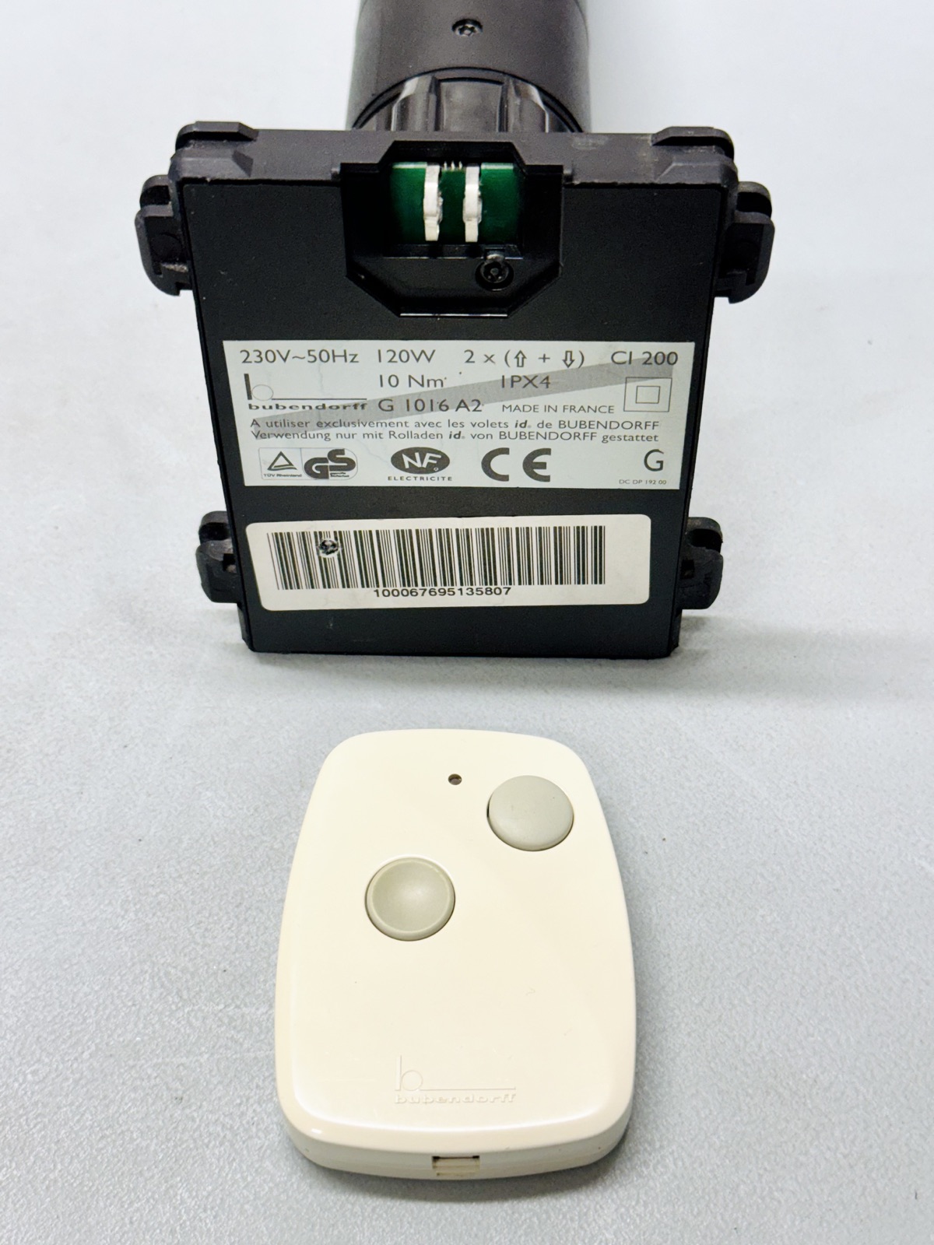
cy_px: 622
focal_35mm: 48
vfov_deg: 39.7
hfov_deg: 30.3
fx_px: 1727
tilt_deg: -55.6
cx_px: 467
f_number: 1.78
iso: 100
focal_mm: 6.76
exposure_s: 1/100
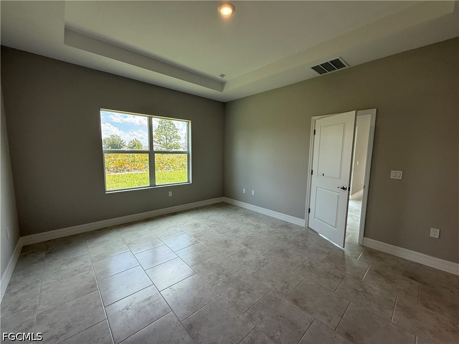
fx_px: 186
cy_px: 172
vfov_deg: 85.7
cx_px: 230
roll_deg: -1.1
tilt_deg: -4.6
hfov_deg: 102.1
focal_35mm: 14
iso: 64
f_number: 2.2
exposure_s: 1/171
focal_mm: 2.22
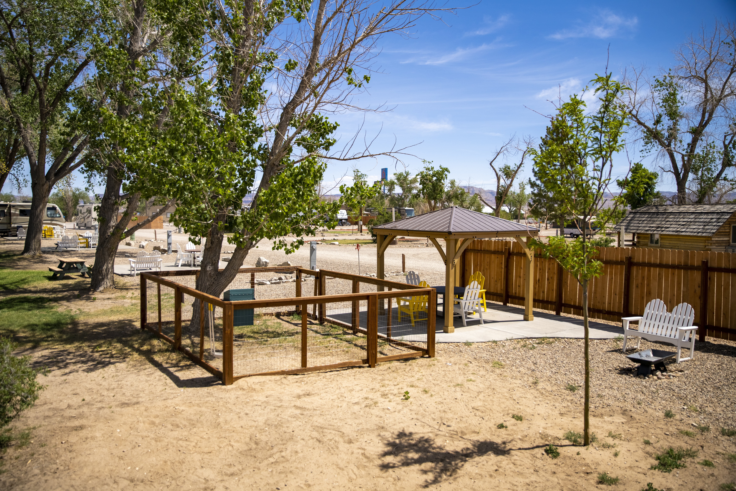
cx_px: 368
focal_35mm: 28
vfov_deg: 46.4
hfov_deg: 65.5
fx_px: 572
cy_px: 246
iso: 500
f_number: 2.8
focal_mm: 28
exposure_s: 1/4000
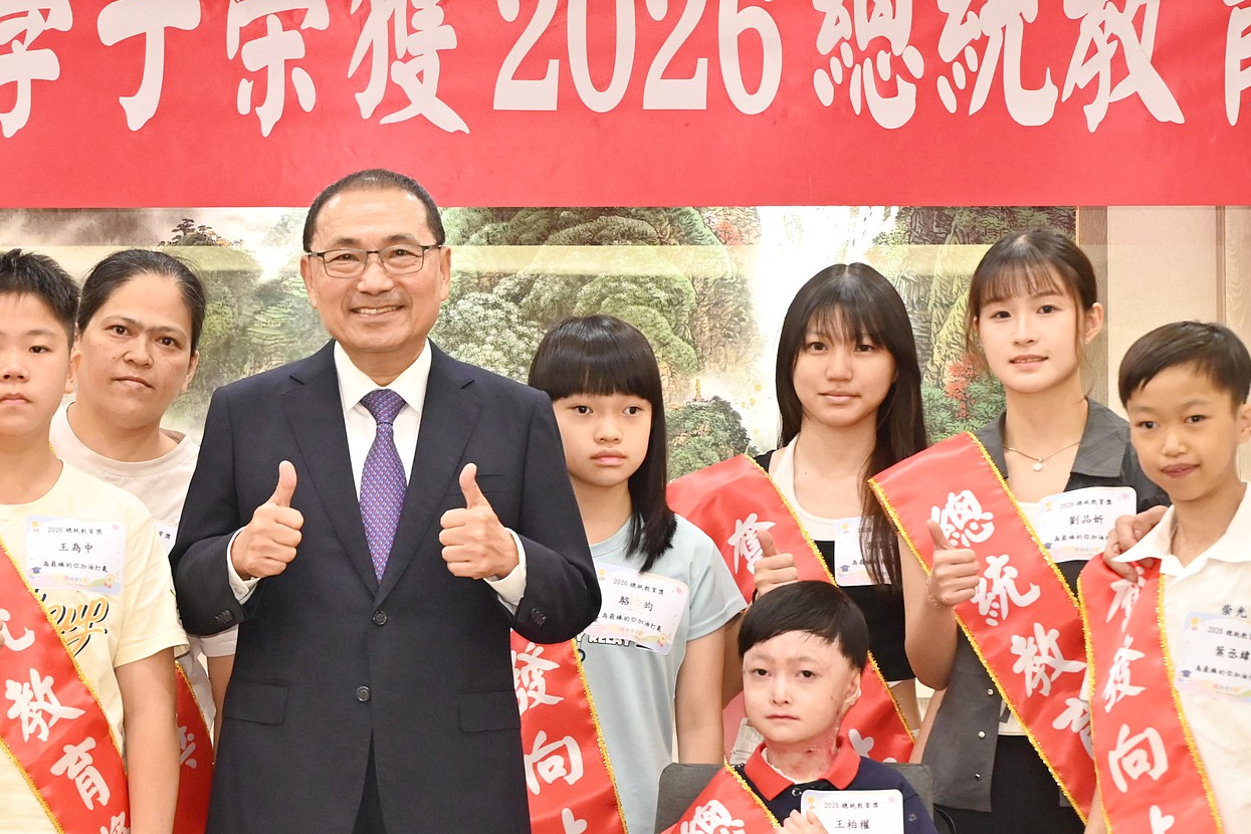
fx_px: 5699
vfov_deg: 8.4
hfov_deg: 12.5
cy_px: 482
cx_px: 485
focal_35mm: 164
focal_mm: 63
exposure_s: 1/125
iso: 1000
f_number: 4
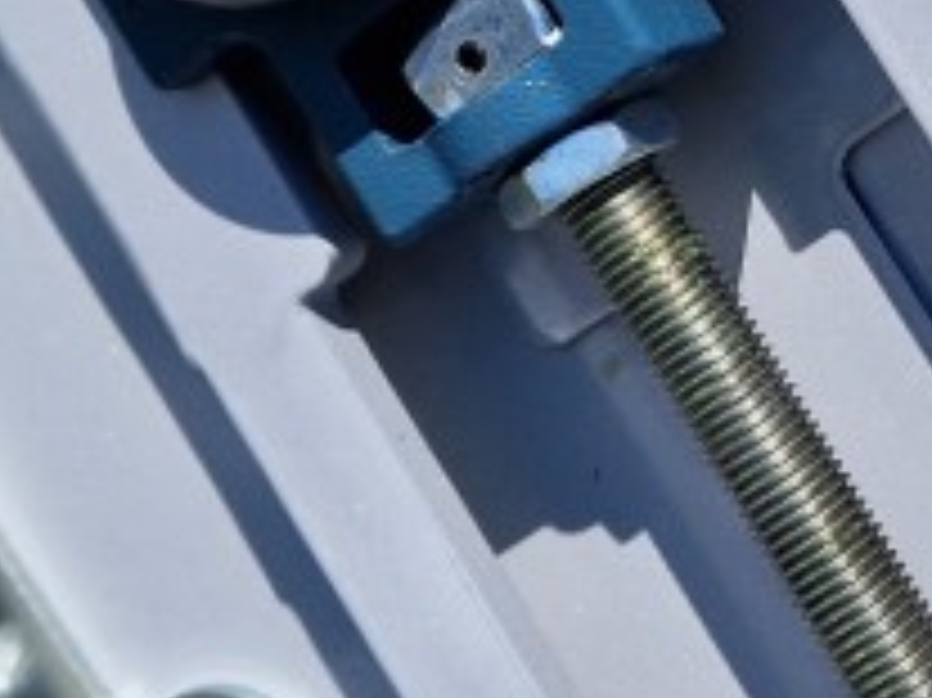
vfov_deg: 12.9
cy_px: 72
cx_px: 937
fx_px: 3068
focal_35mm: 114
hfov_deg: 16.9
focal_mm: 5.4
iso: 50
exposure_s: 1/3384
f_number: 1.8
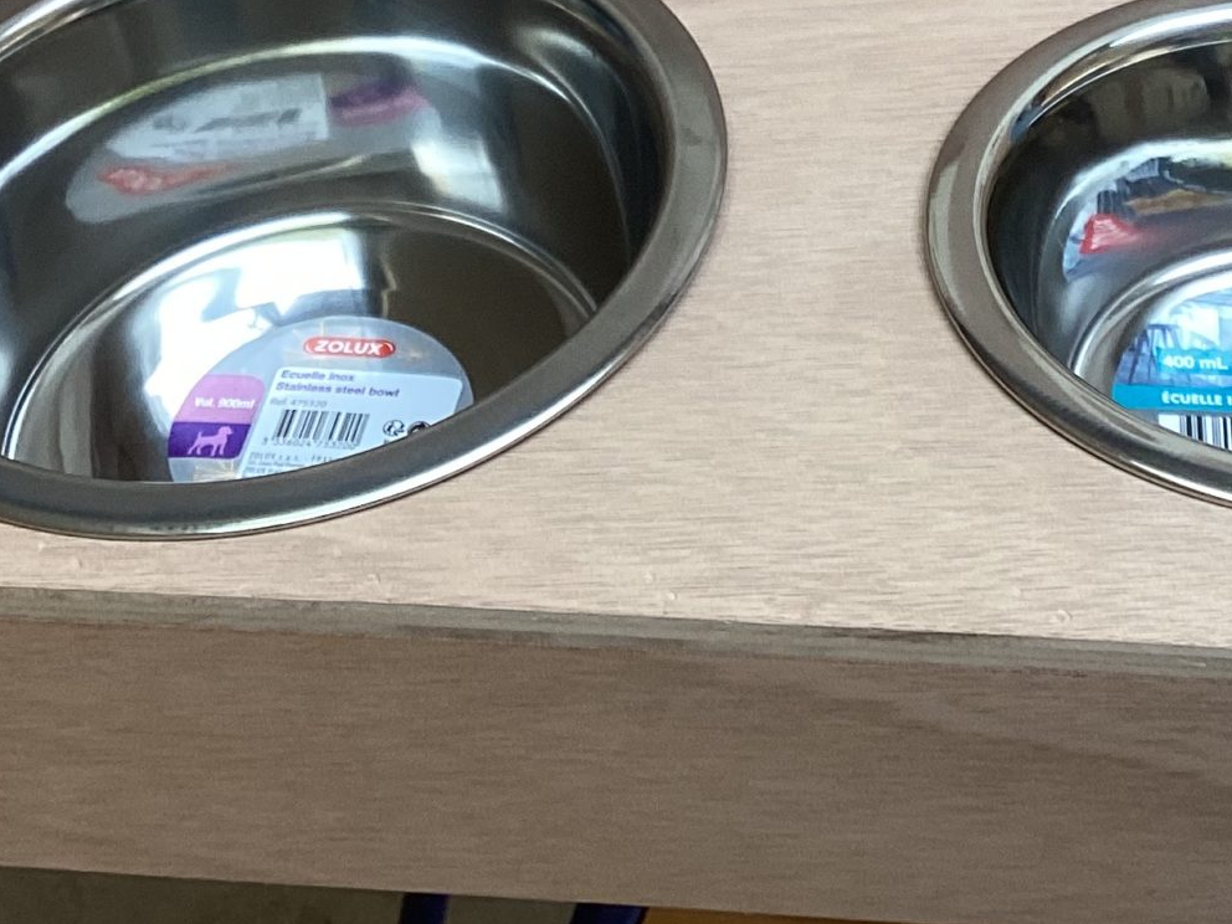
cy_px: -204
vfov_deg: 17.5
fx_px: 2847
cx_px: 691
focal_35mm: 80
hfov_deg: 24.4
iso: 50
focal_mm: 3.3
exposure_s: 1/60
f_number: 2.4
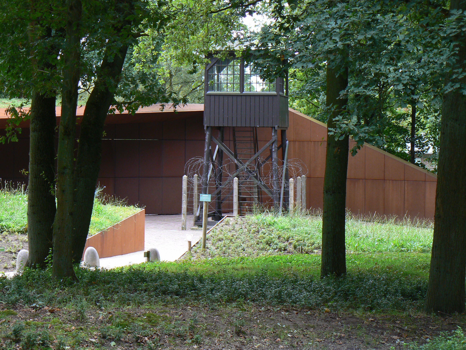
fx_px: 1400
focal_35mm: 104
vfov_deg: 14.2
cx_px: 233
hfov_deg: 18.9
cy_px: 175
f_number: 3.6
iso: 80
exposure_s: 1/60
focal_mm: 17.3
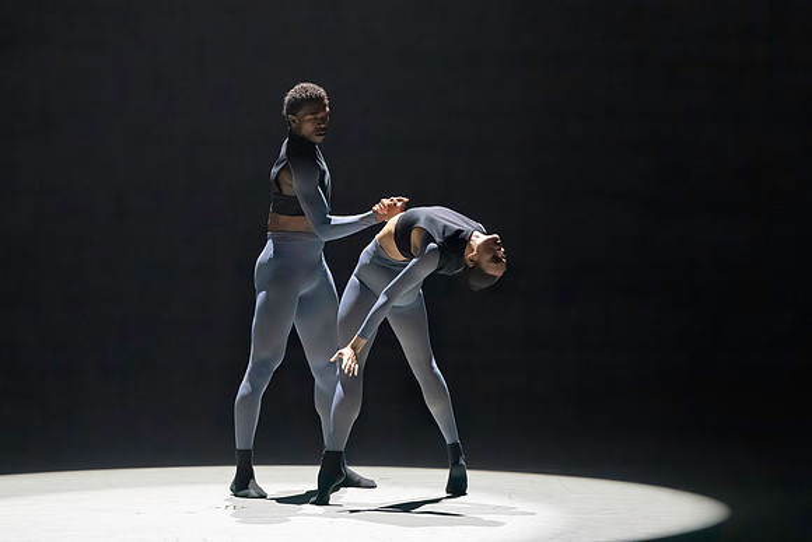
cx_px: 362
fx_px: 7422
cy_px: 228
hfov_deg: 6.3
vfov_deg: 4.2
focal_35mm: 329
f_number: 7.1
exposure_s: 1/400
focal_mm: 250
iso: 20000
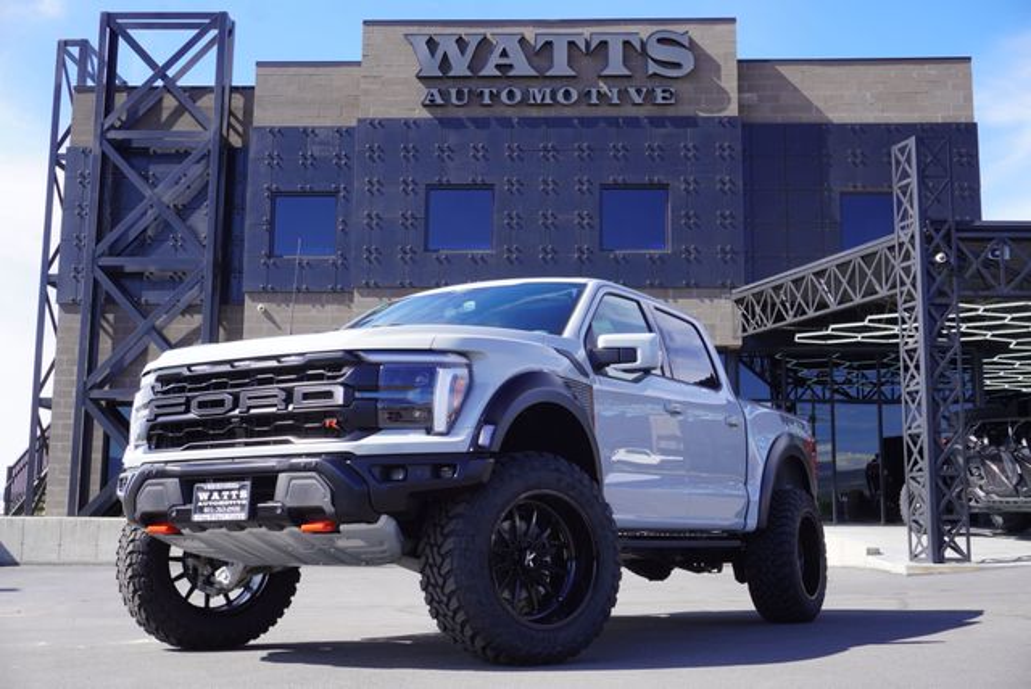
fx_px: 1247
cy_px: 344
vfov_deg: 30.9
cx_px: 516
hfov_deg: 44.9
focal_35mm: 44
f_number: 8
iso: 100
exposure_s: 1/100
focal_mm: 29
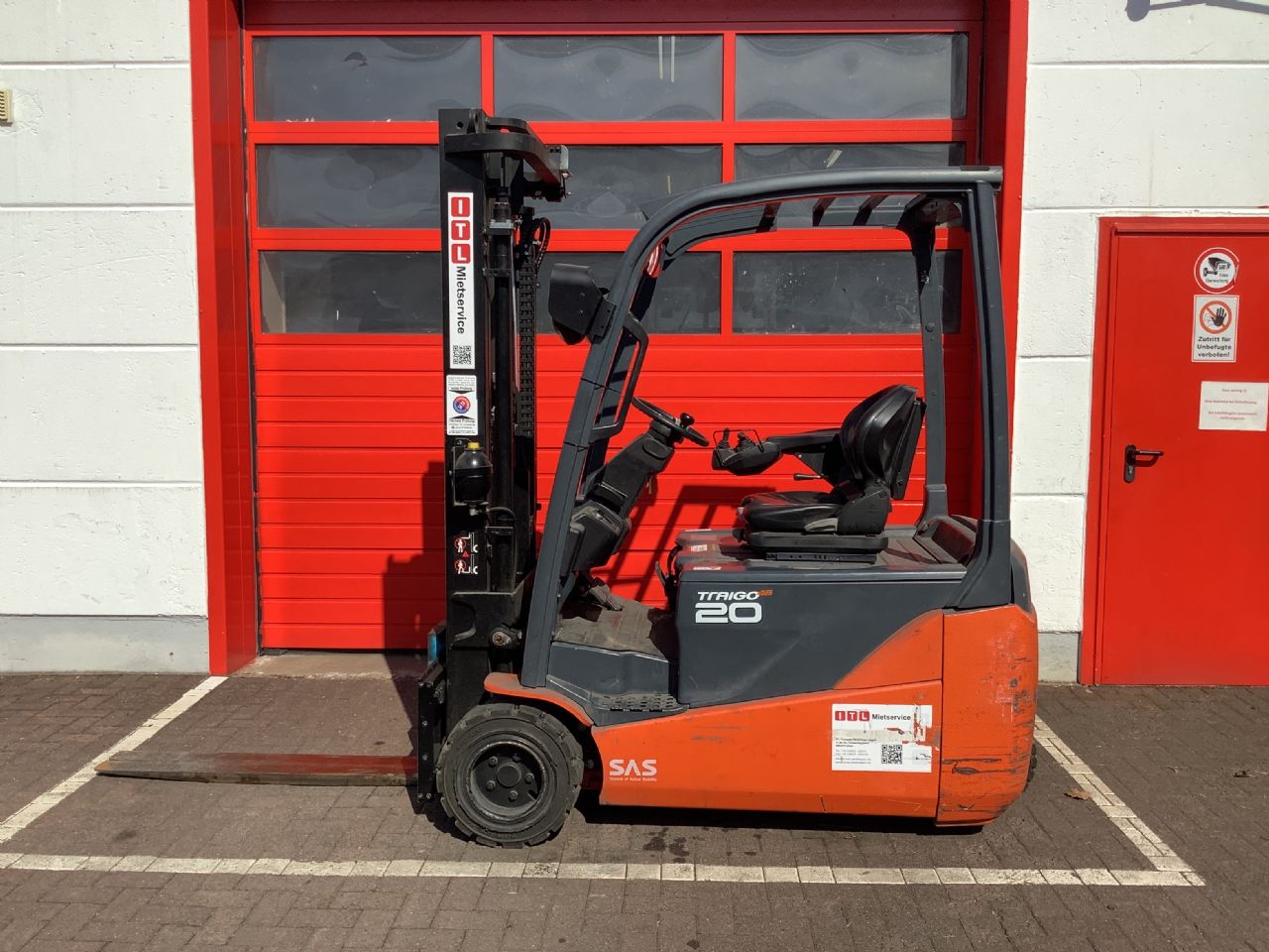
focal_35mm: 31
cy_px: 476
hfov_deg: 58.4
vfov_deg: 45.4
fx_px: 1136
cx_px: 634
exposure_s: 1/1773
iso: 25
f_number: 2.4
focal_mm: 3.3
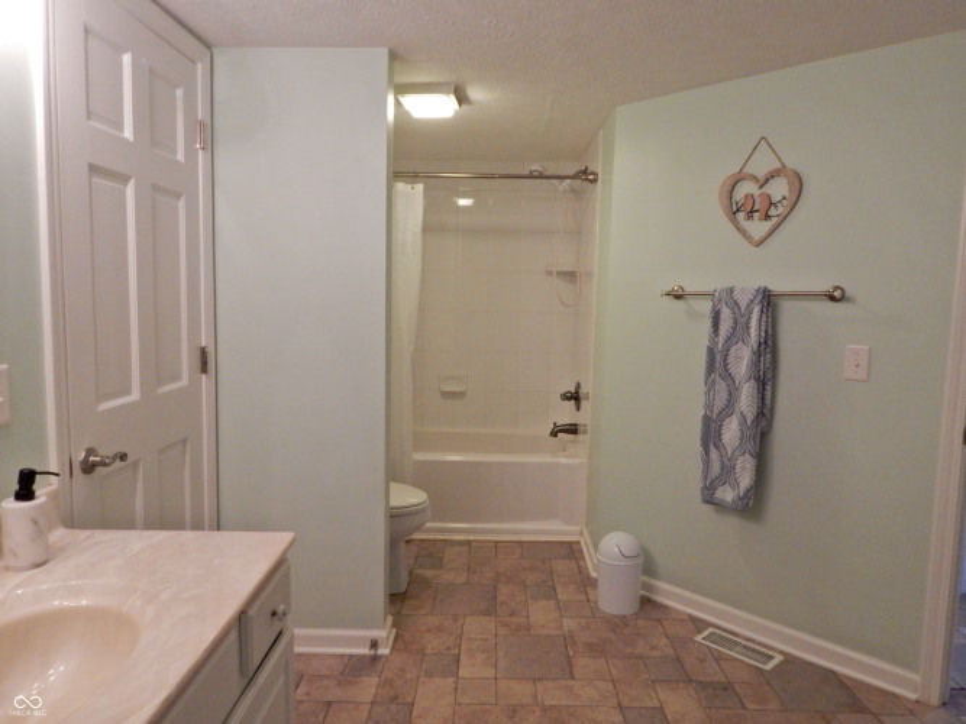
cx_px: 483
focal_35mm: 22
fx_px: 614
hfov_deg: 76.4
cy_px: 362
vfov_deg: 61.1
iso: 400
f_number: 3
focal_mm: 4
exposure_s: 1/30
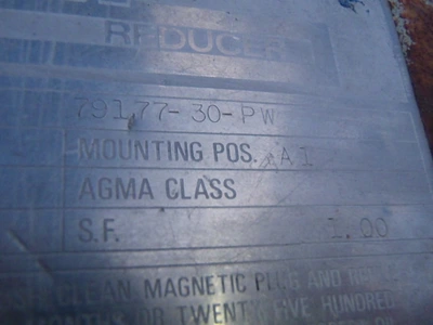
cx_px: 216
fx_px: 463
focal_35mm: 37
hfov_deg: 50.1
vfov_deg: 38.7
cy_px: 162
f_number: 13
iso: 800
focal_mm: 6.64
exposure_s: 1/400
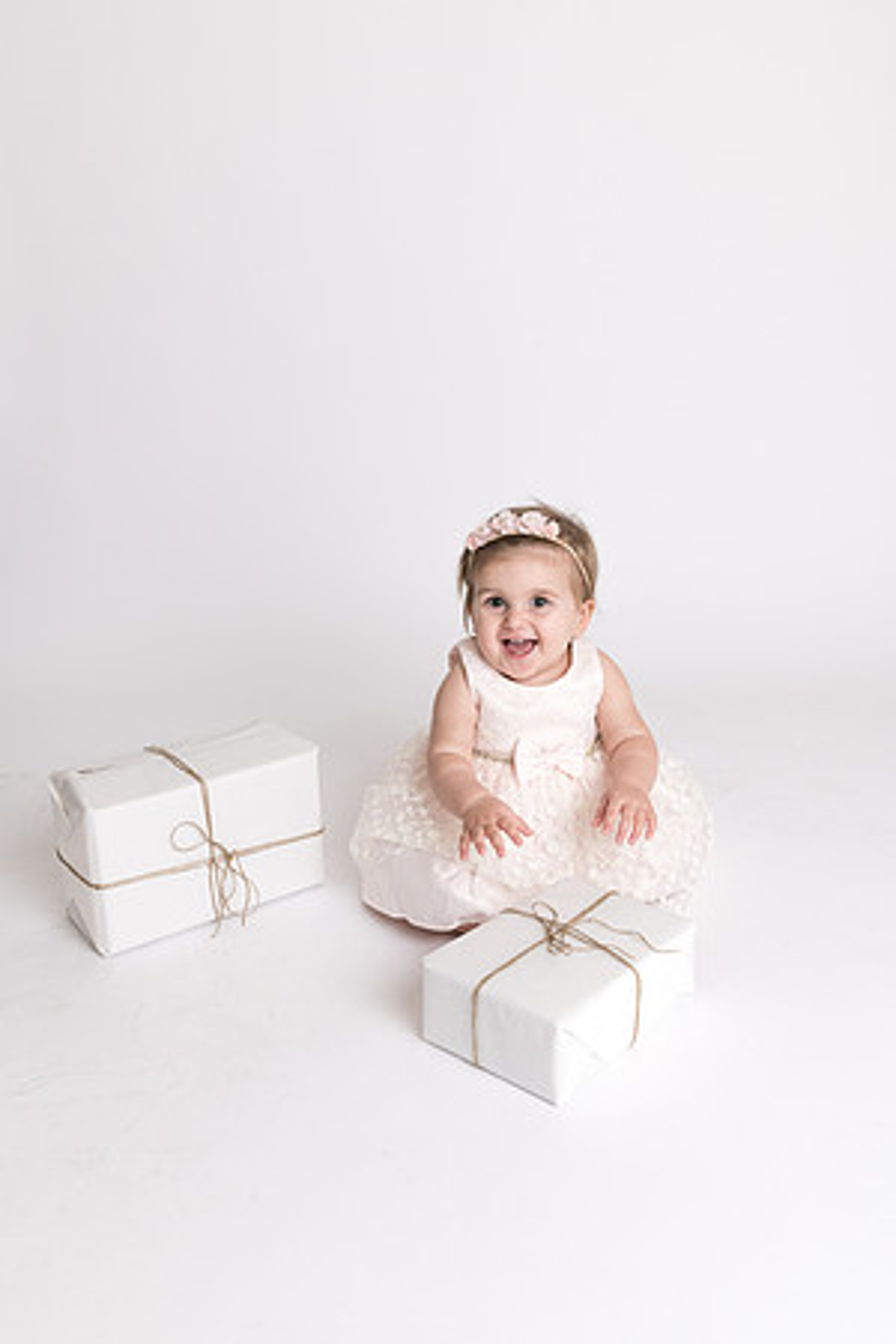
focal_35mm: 35
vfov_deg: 54.4
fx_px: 1307
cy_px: 672
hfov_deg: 37.9
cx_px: 448
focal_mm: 35
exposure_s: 1/200
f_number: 5.6
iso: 200
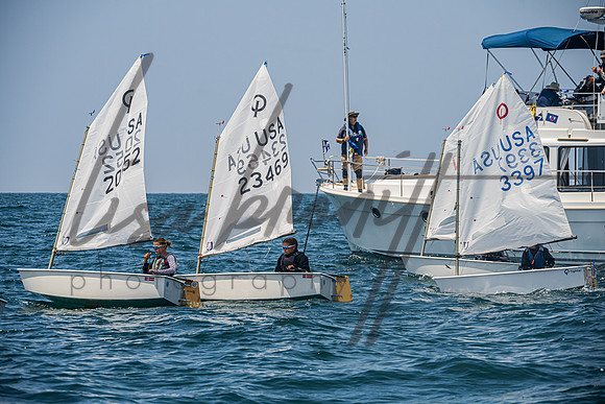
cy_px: 202
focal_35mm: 170
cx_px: 298
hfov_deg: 12.1
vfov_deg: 8.1
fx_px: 2851
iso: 250
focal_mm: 165
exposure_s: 1/1600
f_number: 7.6
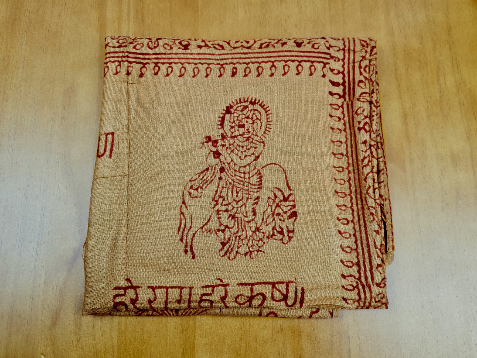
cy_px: 179
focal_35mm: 26
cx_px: 238
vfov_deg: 53.1
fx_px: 358
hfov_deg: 67.3
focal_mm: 5.4
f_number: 1.8
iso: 50
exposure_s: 1/120
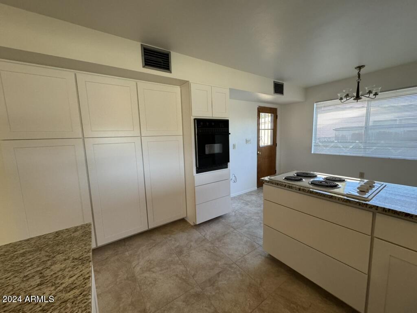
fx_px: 169
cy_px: 156
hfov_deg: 102.1
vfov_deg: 85.7
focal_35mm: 14
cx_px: 208
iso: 320
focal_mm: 2.22
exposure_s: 1/120
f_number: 2.2
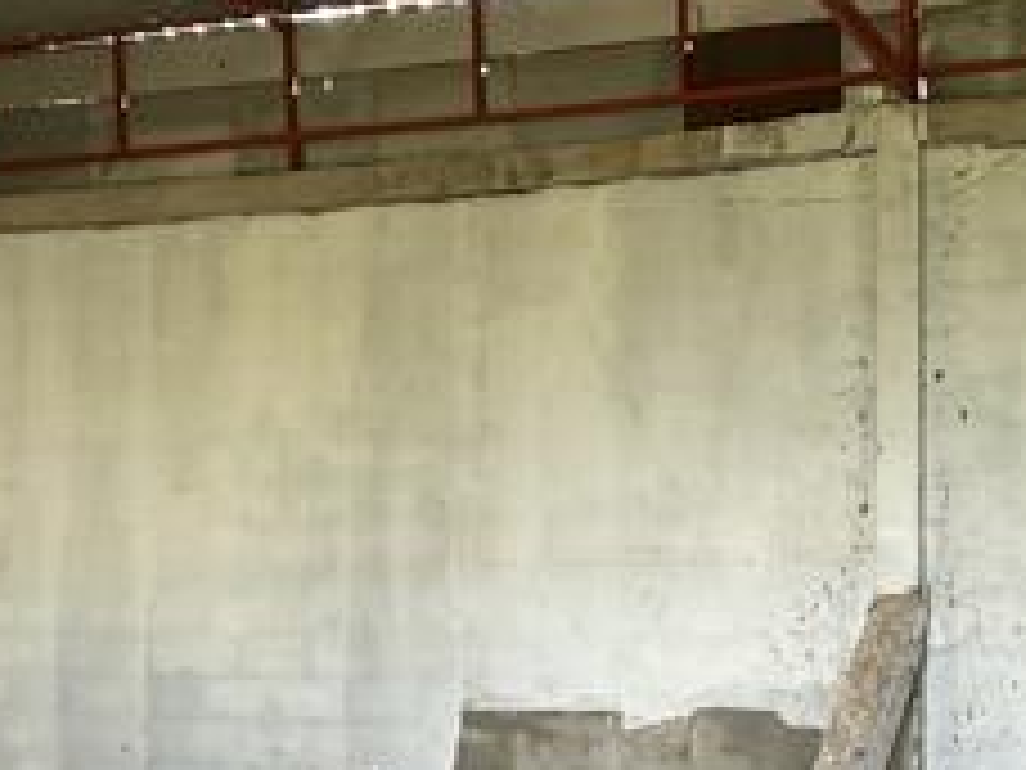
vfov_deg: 17.5
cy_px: 498
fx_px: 2490
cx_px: 490
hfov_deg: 23.3
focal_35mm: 84
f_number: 1.8
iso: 32
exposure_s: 1/60
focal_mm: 3
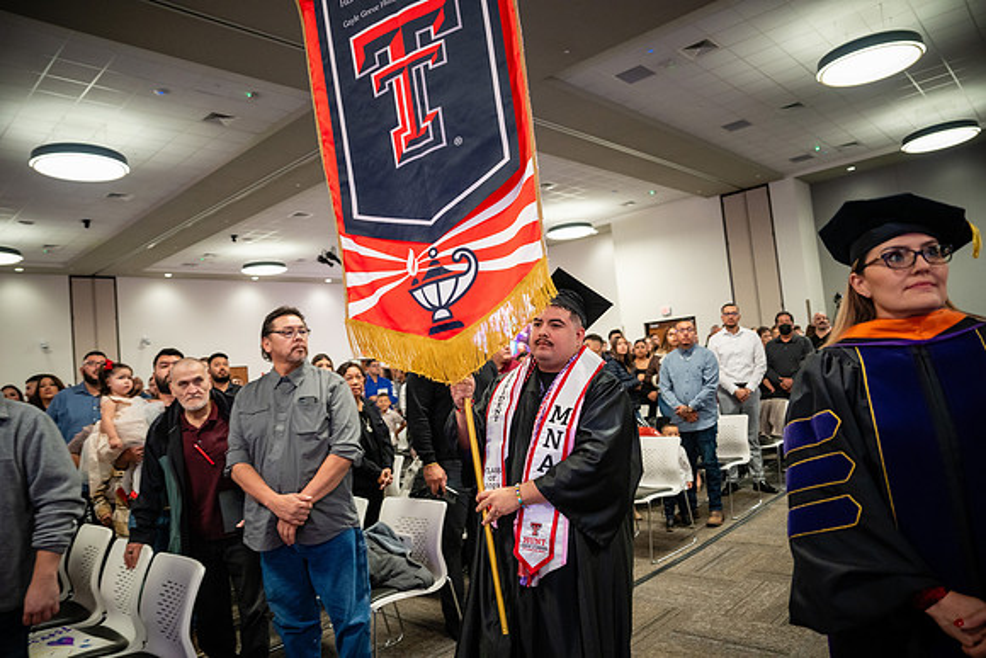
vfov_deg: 53.2
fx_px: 657
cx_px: 493
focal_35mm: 24
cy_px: 329
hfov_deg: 73.7
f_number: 2.8
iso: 2000
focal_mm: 24
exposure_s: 1/160
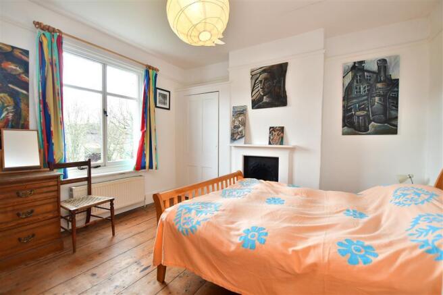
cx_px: 222
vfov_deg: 77.3
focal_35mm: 15
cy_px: 148
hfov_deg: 100.4
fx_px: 185
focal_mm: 10
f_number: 4
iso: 640
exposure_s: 1/160
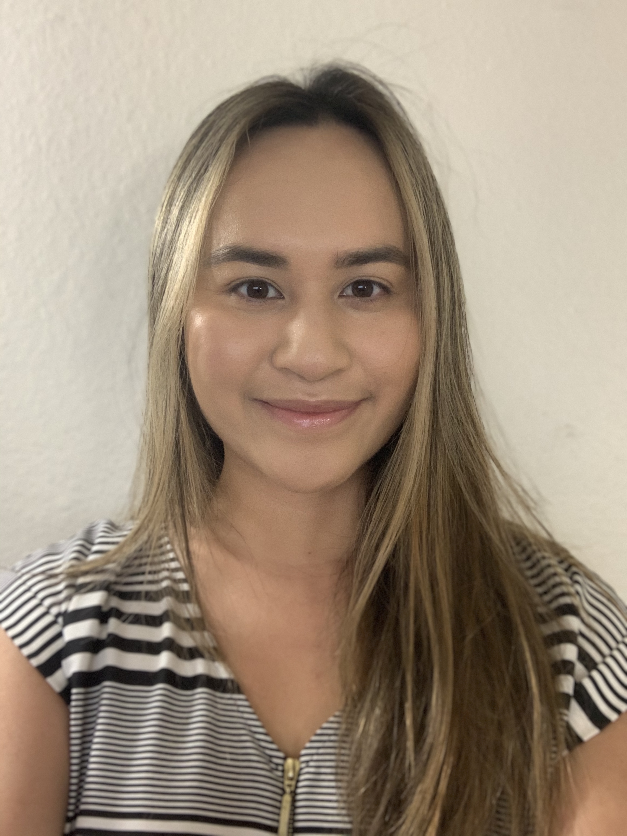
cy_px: 418
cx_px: 314
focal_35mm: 32
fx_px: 773
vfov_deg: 56.8
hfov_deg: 44.2
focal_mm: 2.87
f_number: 2.2
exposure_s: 1/30
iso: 250
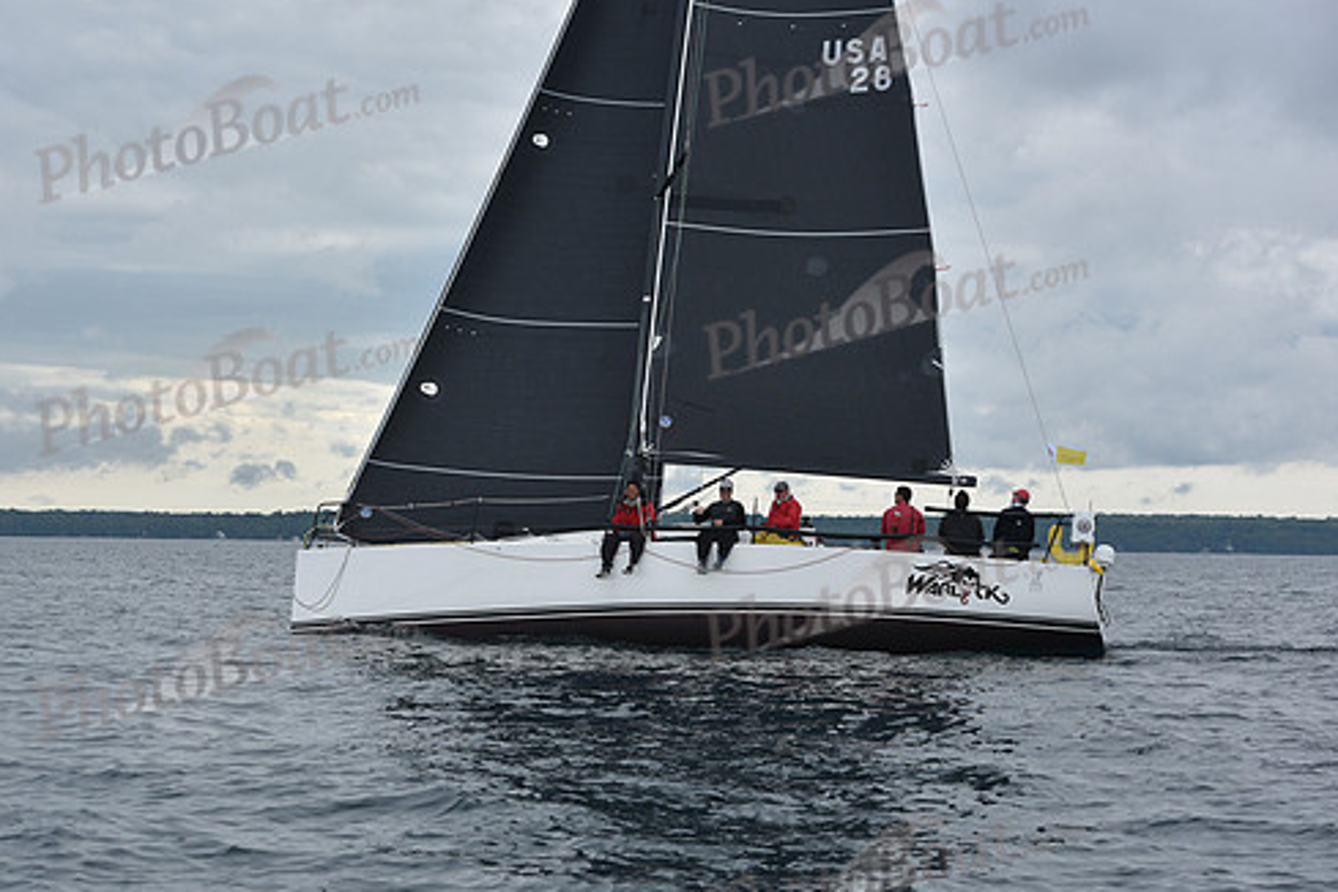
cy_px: 488
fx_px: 3085
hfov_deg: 24.4
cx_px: 564
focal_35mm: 83
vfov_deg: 16.5
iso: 250
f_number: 6.3
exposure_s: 1/800
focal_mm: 70
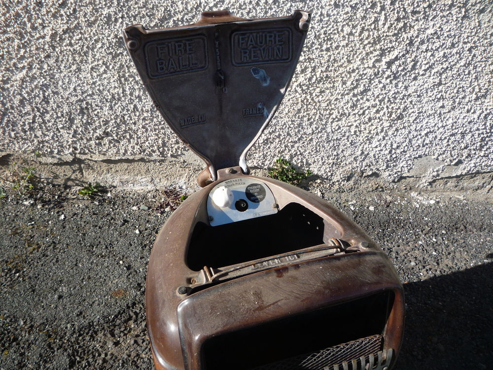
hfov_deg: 60.0
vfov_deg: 46.8
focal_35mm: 30
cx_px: 246
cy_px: 185
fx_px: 427
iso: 100
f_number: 4
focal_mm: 5.2
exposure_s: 1/400
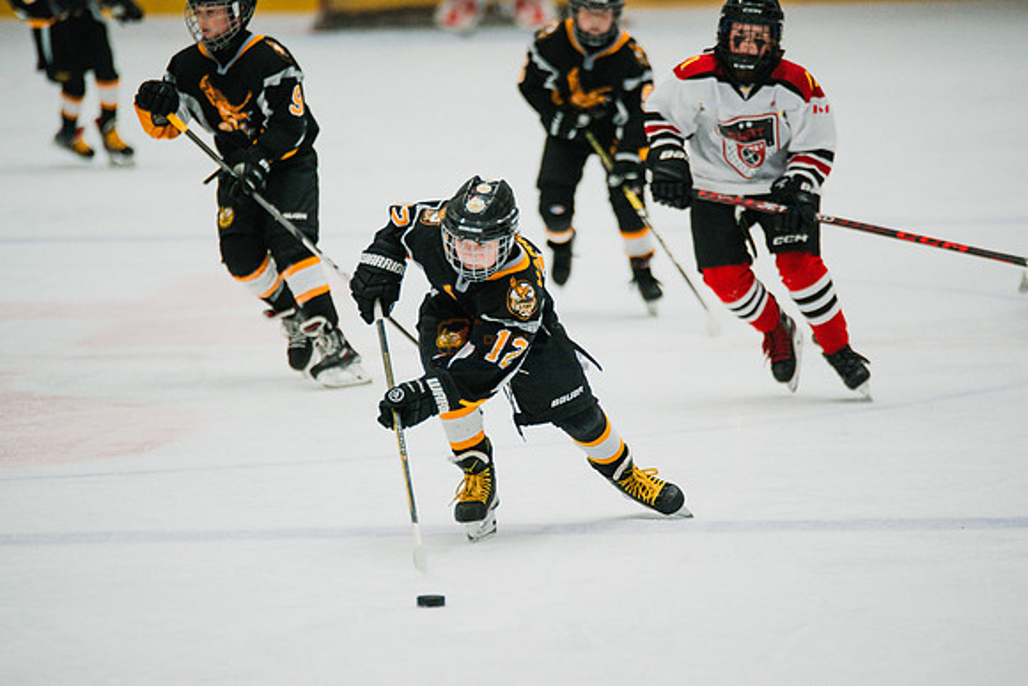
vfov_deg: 4.6
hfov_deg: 6.9
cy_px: 343
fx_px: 8568
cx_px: 514
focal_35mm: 300
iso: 3200
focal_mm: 300
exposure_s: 1/2000
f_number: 3.2
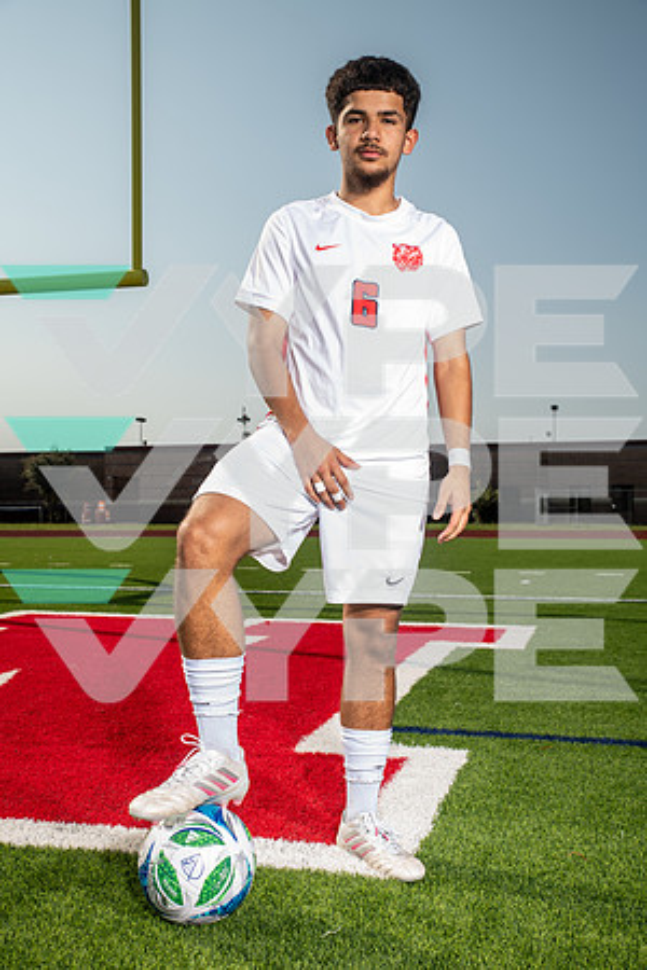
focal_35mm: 38
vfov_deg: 50.7
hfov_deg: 35.1
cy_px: 485
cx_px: 324
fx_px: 1024
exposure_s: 1/400
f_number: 6.3
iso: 100
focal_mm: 38
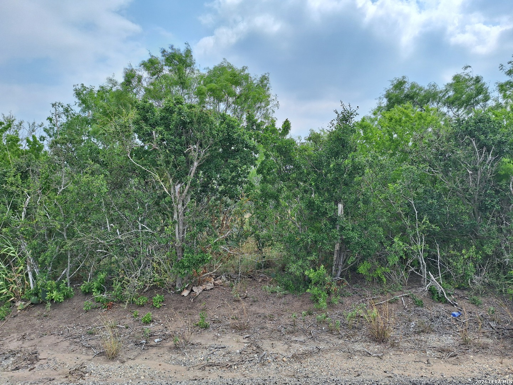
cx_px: 256
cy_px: 192
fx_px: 341
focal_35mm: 23
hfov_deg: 73.9
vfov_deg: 58.9
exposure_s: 1/2160
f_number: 1.8
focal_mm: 5.54
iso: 40
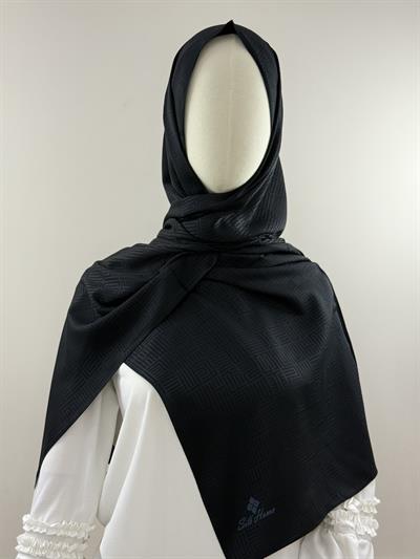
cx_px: 210
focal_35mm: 48
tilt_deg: -0.3
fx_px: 776
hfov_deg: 30.3
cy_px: 280
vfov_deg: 39.6
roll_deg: -0.3
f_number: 1.78
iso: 100
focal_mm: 6.76
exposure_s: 1/50
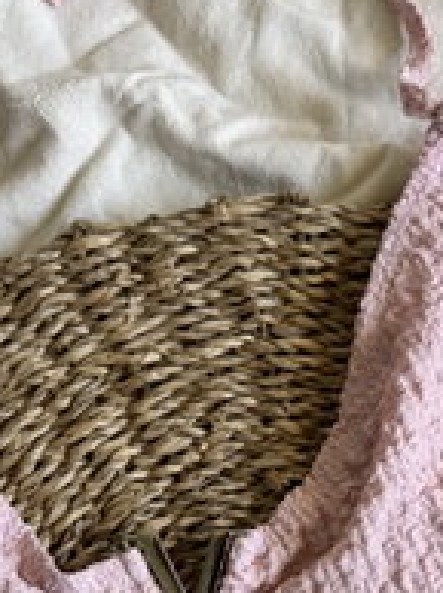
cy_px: 723
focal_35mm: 66
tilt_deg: -87.2
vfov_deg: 26.1
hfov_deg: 21.9
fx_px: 1129
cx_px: 348
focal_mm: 6.76
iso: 50
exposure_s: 1/128
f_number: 1.78
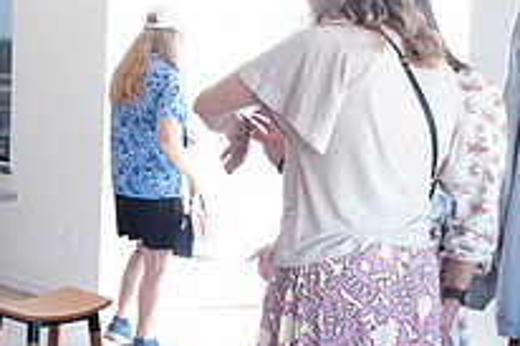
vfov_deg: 19.4
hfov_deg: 24.6
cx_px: -181
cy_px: 149
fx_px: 1010
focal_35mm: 70
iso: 1250
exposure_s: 1/125
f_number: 5
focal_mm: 24
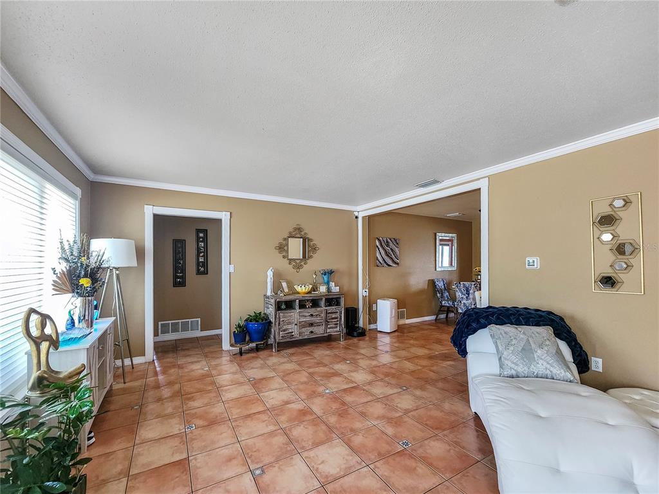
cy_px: 247
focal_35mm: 13
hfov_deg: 106.2
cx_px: 330
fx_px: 247
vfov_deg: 89.9
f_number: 2.2
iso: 250
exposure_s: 1/60
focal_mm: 2.2
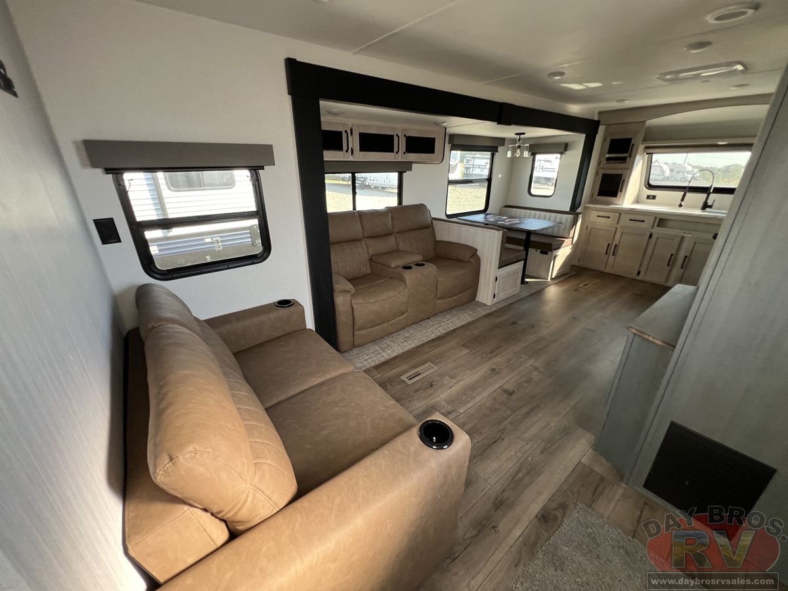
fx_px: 296
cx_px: 394
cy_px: 296
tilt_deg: -23.3
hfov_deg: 106.2
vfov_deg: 89.9
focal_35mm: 13
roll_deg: -3.1
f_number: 1.8
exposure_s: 1/99
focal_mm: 1.57
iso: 200
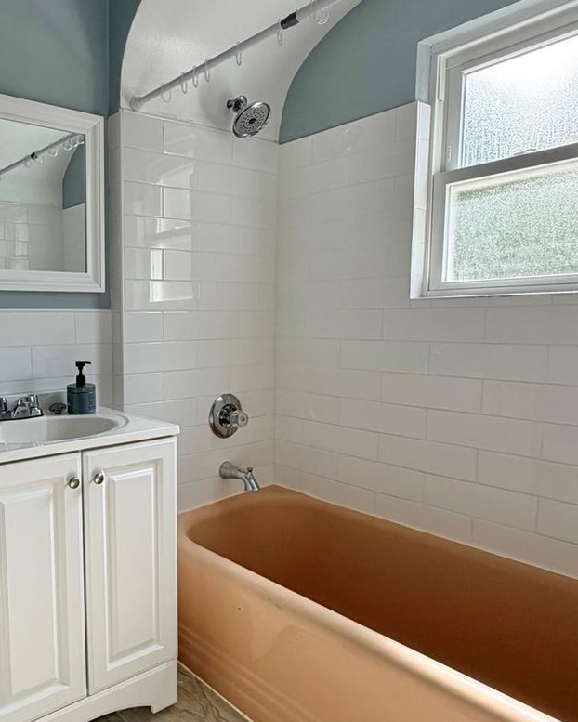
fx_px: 577
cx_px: 117
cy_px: 387
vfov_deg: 64.0
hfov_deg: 50.1
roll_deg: -0.4
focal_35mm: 27
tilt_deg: -6.7
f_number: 2.2
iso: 100
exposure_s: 1/121
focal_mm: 2.22
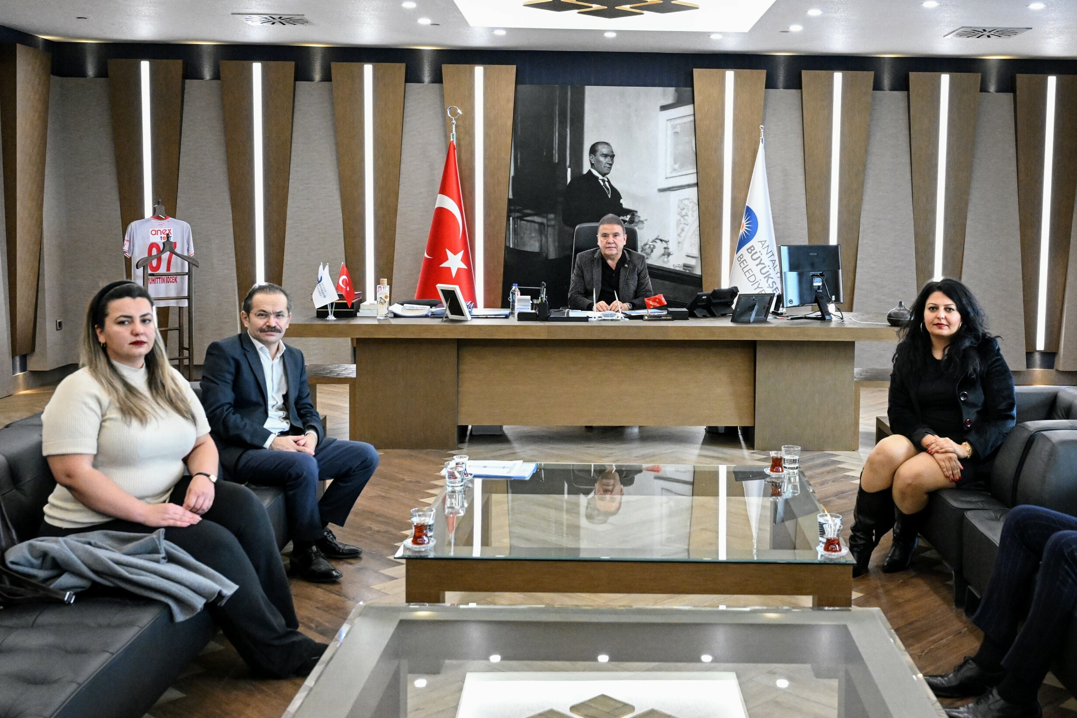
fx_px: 1256
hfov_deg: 46.2
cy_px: 265
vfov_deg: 31.7
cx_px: 641
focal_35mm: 42
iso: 6400
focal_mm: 32
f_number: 4
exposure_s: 1/320
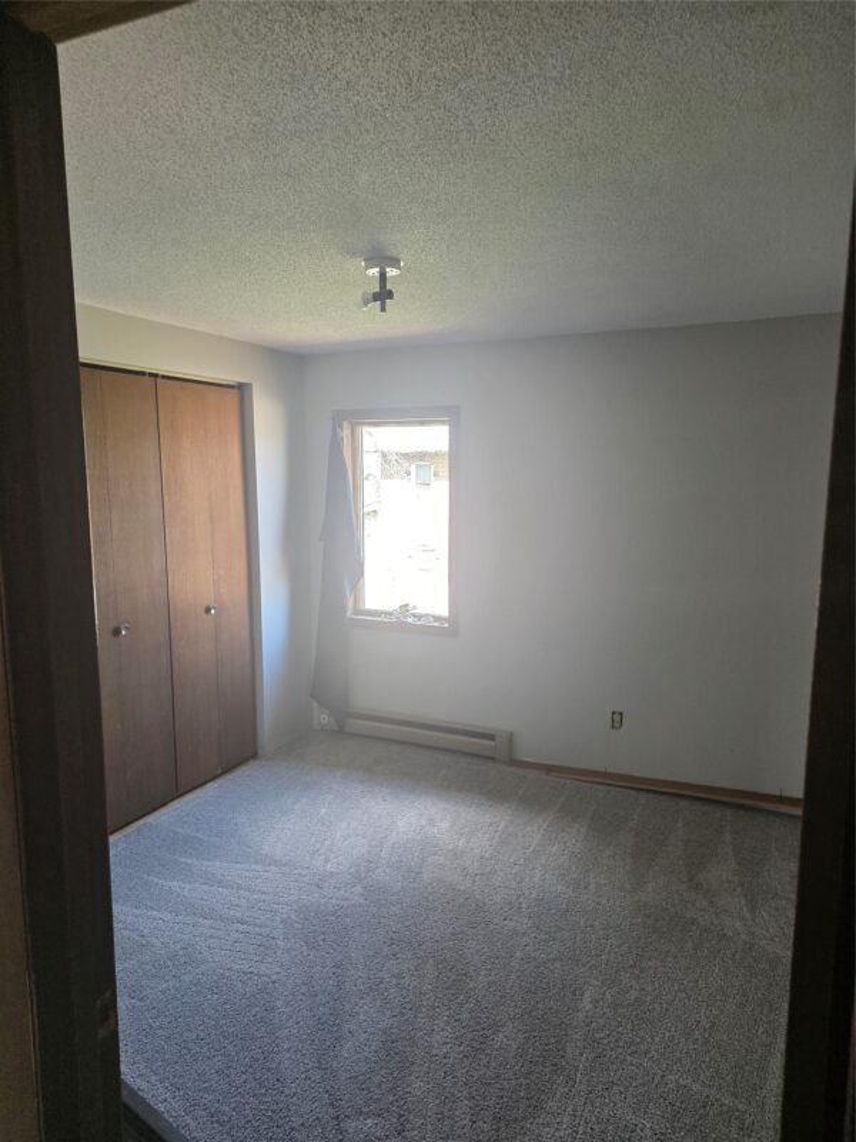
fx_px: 758
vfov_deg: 73.9
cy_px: 571
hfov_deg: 58.9
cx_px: 428
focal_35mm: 23
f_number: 1.7
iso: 250
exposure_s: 1/180
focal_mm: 6.25
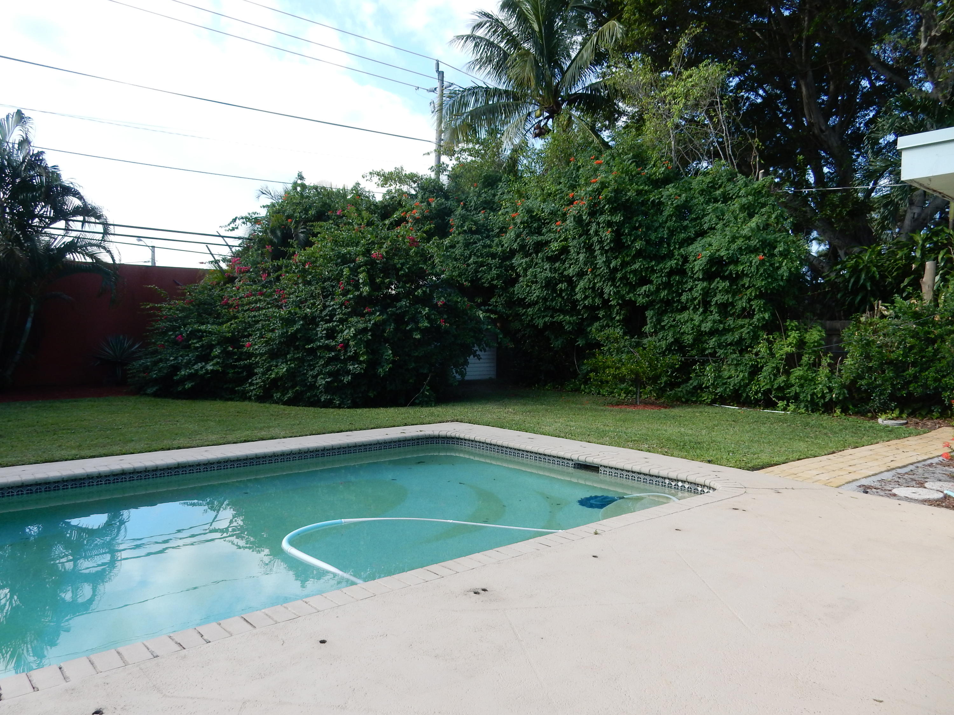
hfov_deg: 69.4
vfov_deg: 54.9
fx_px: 689
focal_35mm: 25
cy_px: 358
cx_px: 477
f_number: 3.7
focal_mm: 4.5
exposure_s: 1/500
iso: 125
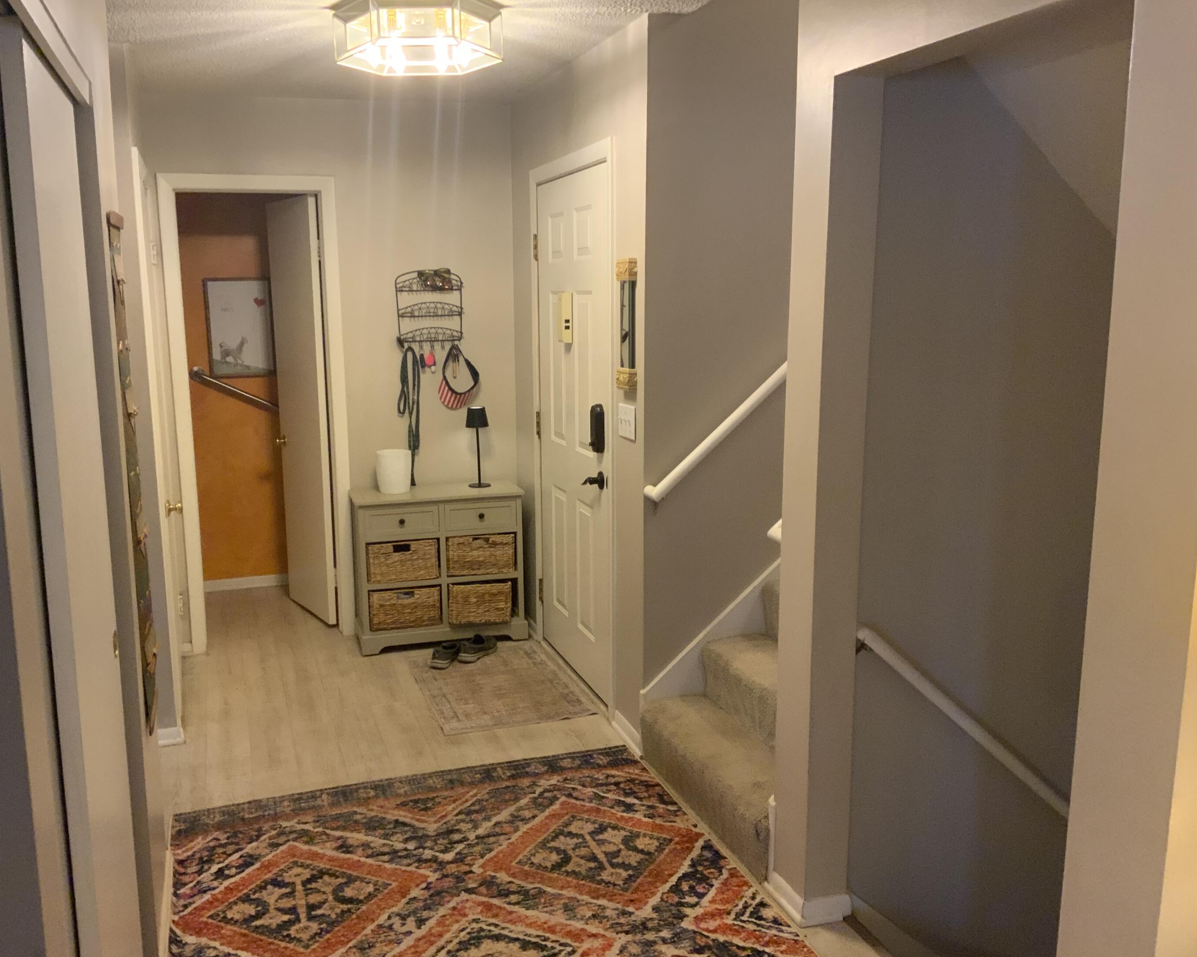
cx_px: 546
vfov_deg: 47.1
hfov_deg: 57.1
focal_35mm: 31
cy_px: 488
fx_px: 1098
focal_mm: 3
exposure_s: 1/60
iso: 250
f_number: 1.8
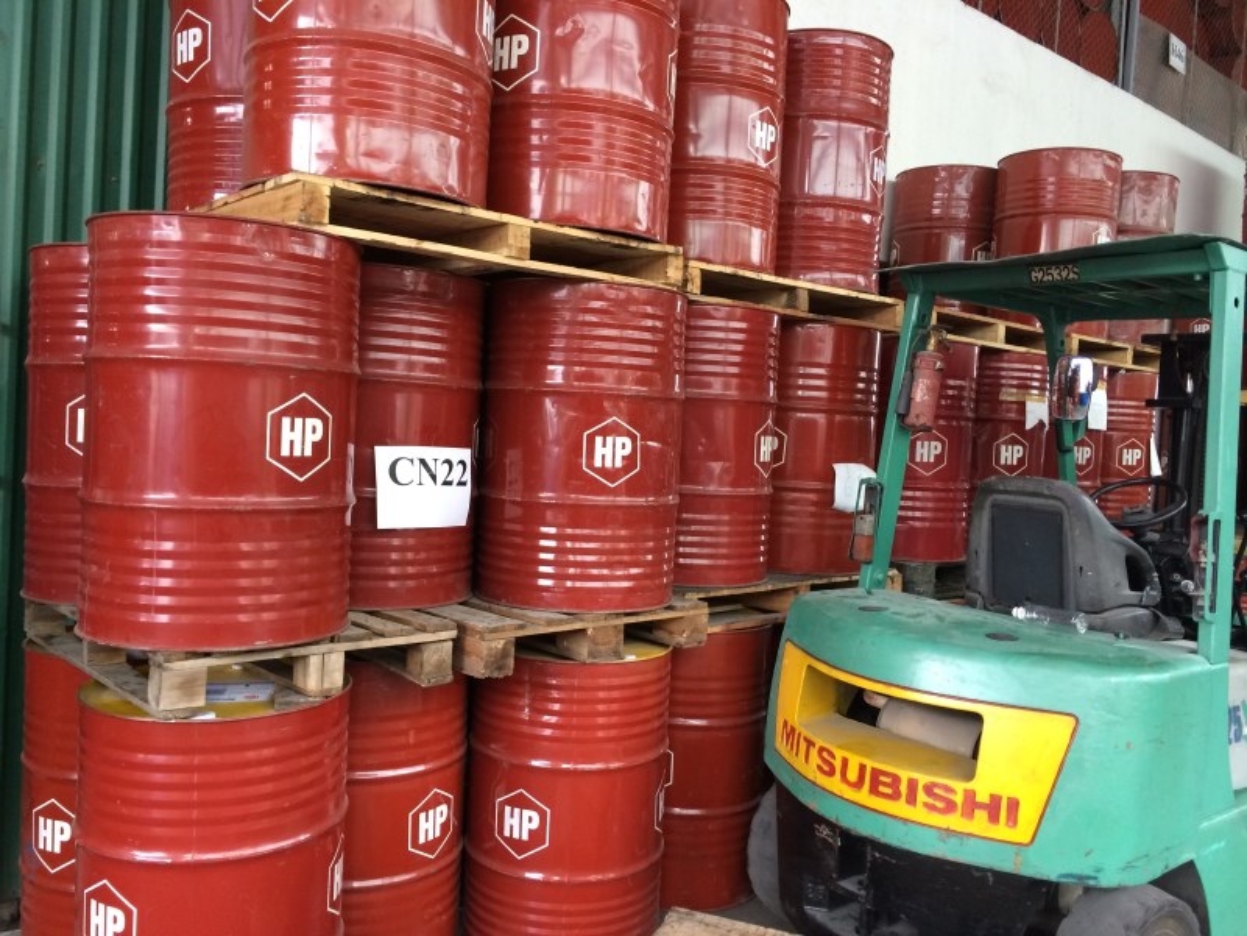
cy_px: 468
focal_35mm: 30
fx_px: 1081
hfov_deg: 60.0
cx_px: 624
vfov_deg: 46.8
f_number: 2.2
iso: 125
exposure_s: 1/30
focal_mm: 4.12
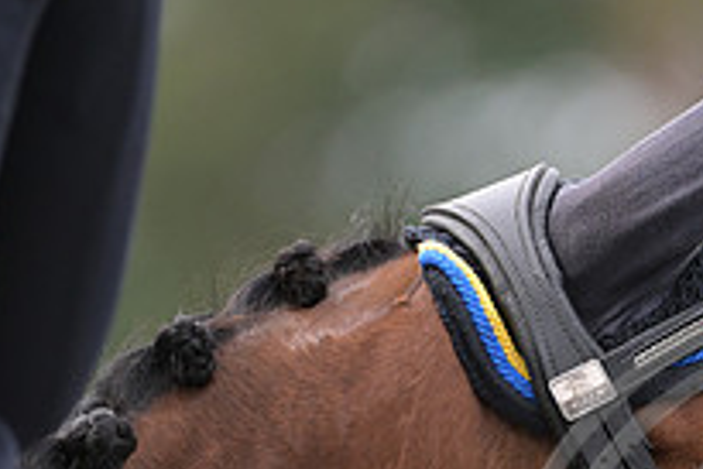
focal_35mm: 1017
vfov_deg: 1.4
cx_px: 816
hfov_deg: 2.0
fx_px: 19873
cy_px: 594
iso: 1000
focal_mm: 360
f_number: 5
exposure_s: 1/1250
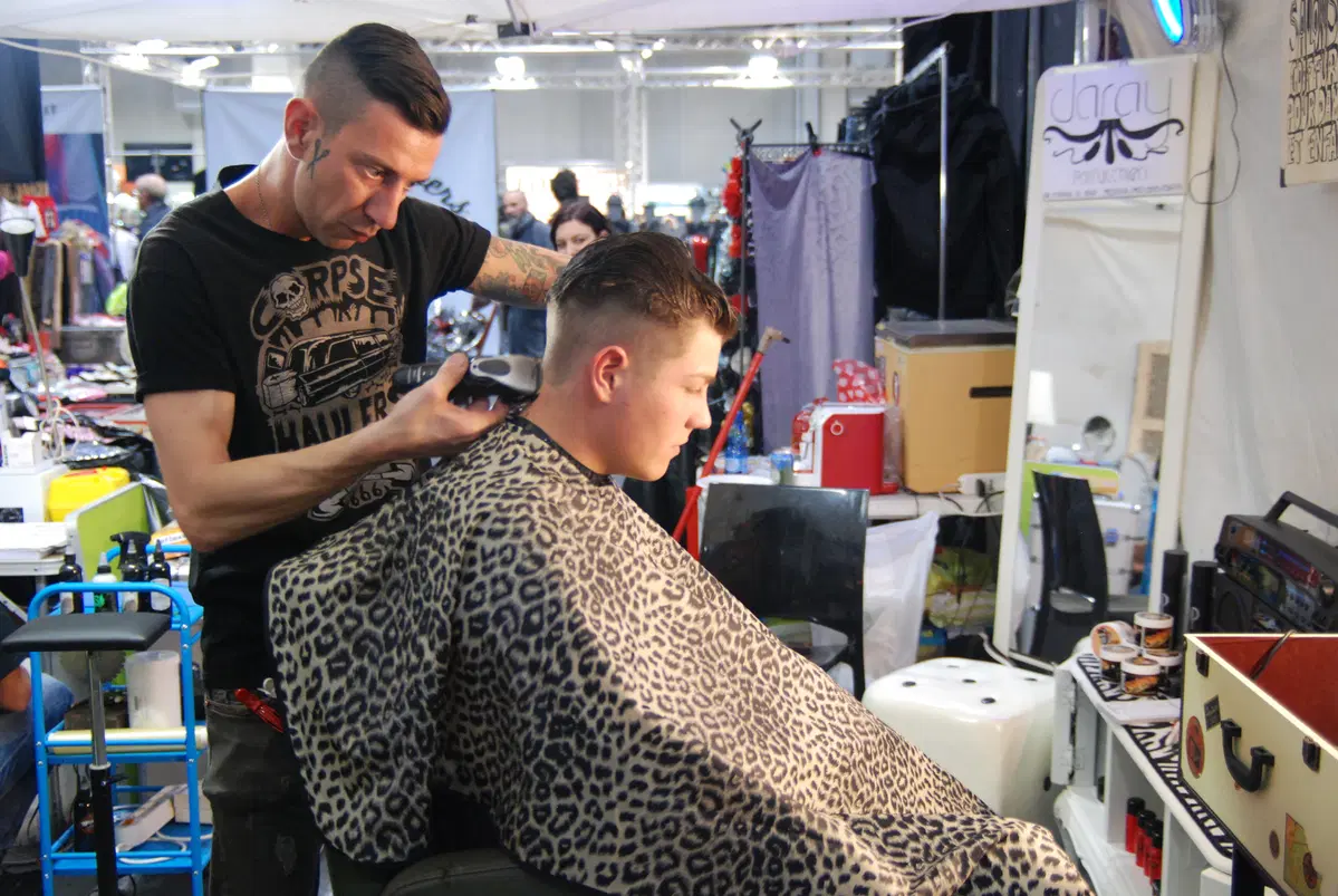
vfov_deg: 32.0
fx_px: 1563
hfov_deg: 46.3
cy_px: 448
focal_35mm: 42
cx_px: 669
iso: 1000
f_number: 2.8
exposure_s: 1/30
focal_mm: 28
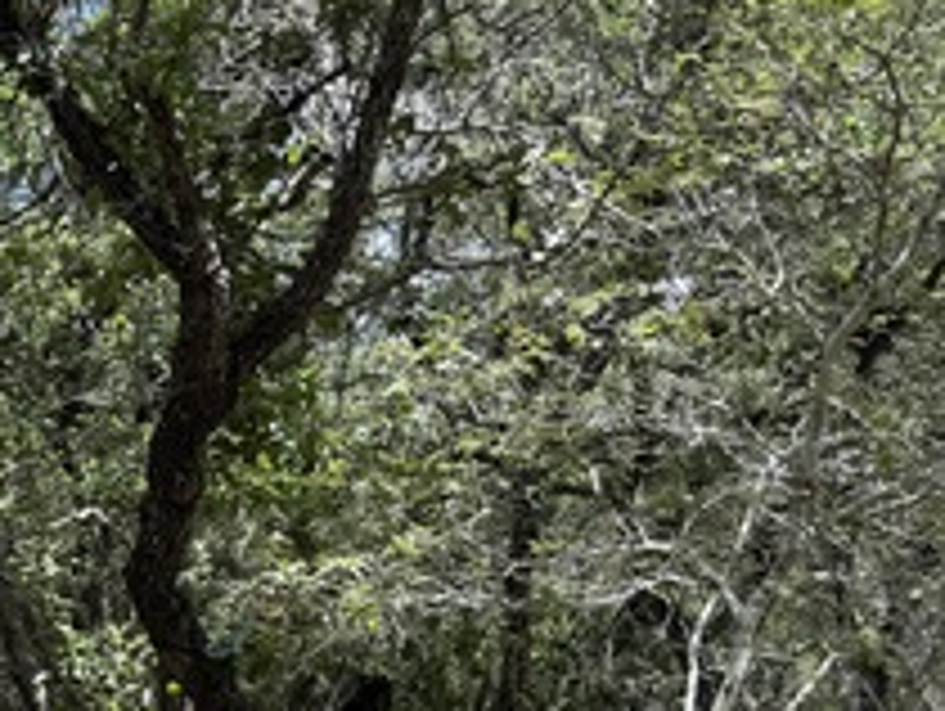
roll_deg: +0.7
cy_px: 774
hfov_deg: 23.7
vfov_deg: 19.4
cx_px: -261
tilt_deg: +3.2
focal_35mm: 73
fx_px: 1995
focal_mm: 6.76
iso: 80
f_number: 1.78
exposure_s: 1/878
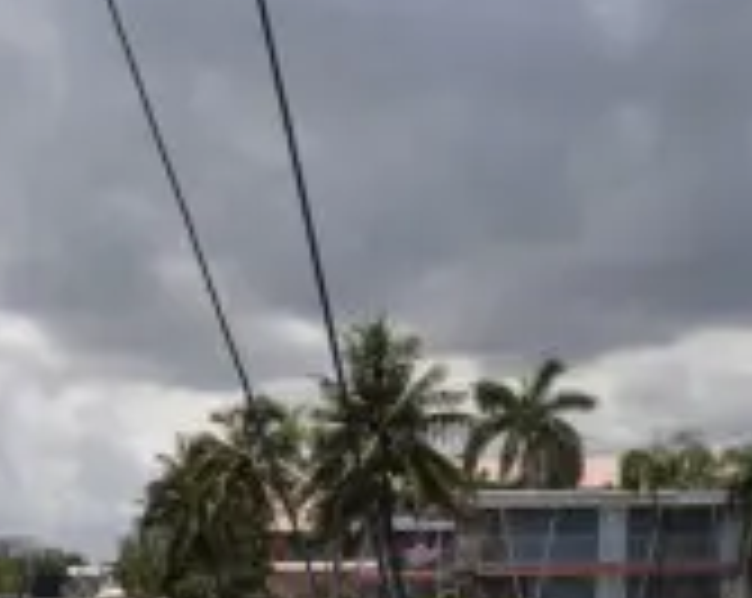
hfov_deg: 34.3
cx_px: 216
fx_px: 1200
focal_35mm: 54
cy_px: 722
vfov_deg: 25.2
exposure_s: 1/4000
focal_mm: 10
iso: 200
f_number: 3.5
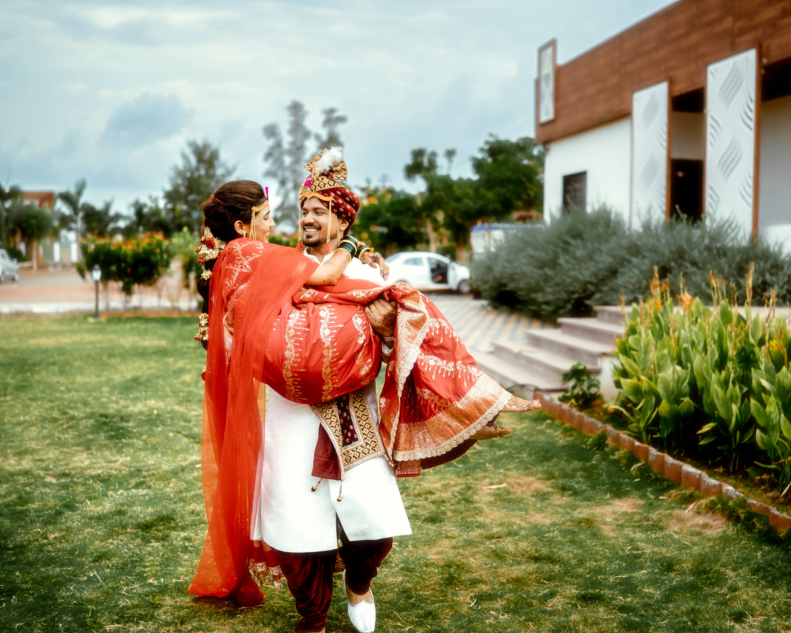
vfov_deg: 37.3
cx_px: 447
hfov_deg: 45.7
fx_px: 936
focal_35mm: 40
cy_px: 319
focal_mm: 35
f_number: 1.8
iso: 64
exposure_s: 1/640
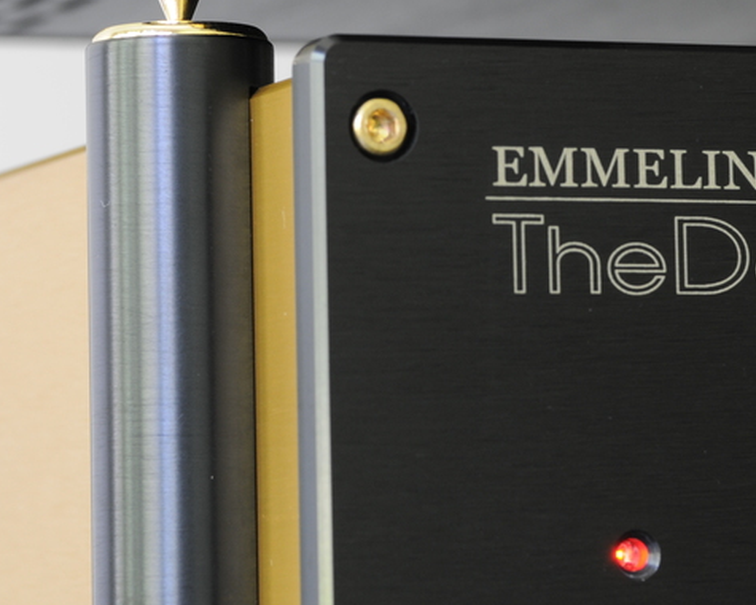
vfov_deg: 7.3
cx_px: 441
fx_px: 4743
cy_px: 188
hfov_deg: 9.1
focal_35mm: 212
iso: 200
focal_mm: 70
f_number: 8
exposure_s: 1/1.3
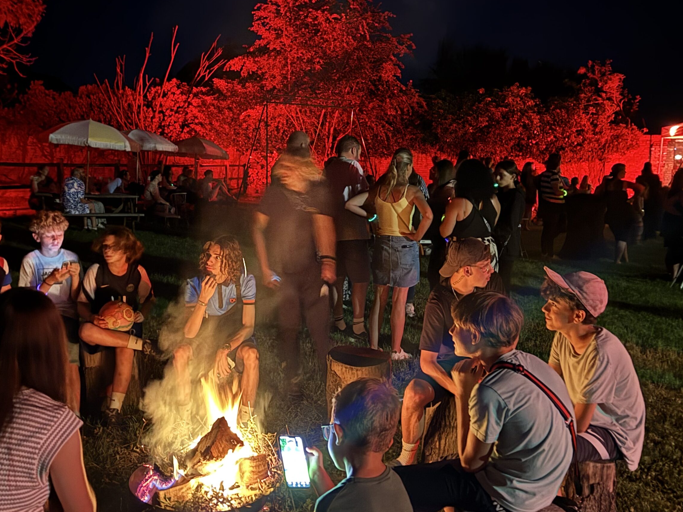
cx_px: 323
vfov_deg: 34.3
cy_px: 238
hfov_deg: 44.8
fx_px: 829
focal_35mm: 42
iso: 3200
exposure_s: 1/9
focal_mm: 6.76
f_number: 1.78
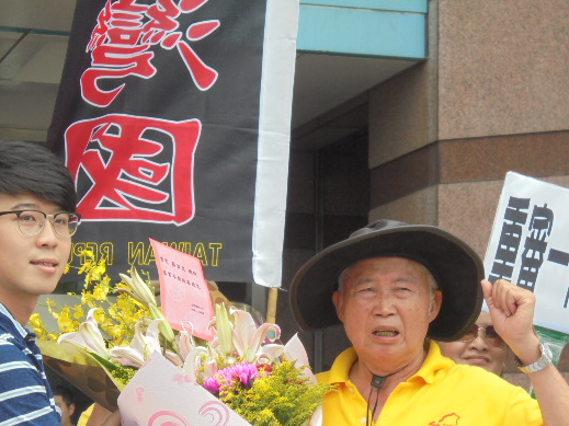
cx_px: 242
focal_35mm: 132
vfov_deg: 11.2
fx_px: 2169
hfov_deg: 14.9
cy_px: 258
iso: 100
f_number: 5.1
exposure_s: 1/125
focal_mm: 19.2
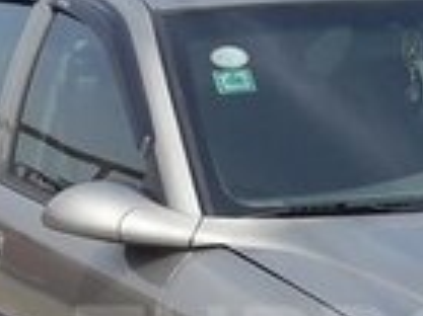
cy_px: 351
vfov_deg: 11.0
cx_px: 386
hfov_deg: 14.7
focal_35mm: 133
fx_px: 1624
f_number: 1.9
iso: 40
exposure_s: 1/1689
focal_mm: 3.7
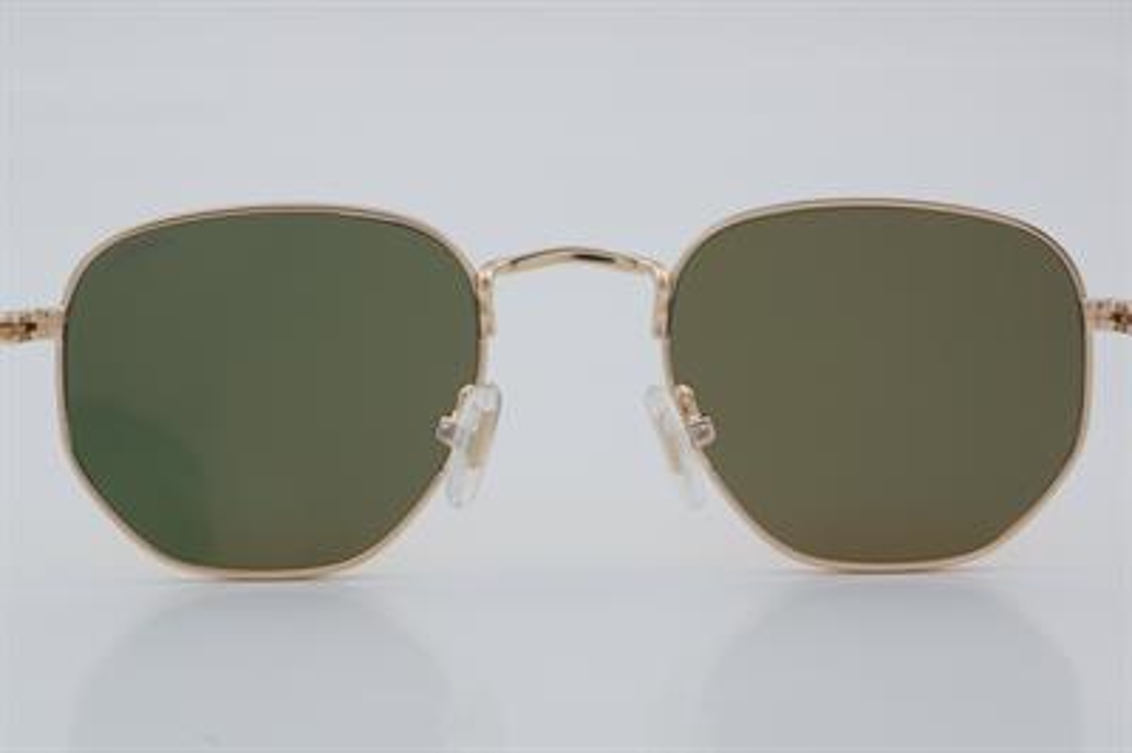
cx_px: 566
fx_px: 2592
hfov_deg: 24.6
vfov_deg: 16.5
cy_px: 376
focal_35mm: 82
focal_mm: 55
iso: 100
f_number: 32
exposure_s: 1/4
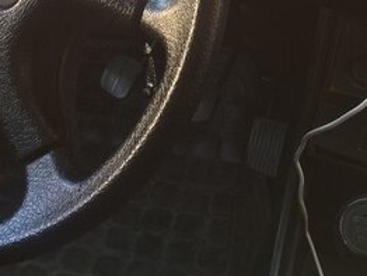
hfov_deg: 26.6
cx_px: 160
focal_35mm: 73
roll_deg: +0.5
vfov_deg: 19.1
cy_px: -48
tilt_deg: -30.0
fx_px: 775
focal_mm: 4.15
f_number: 2.2
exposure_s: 1/100
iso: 50
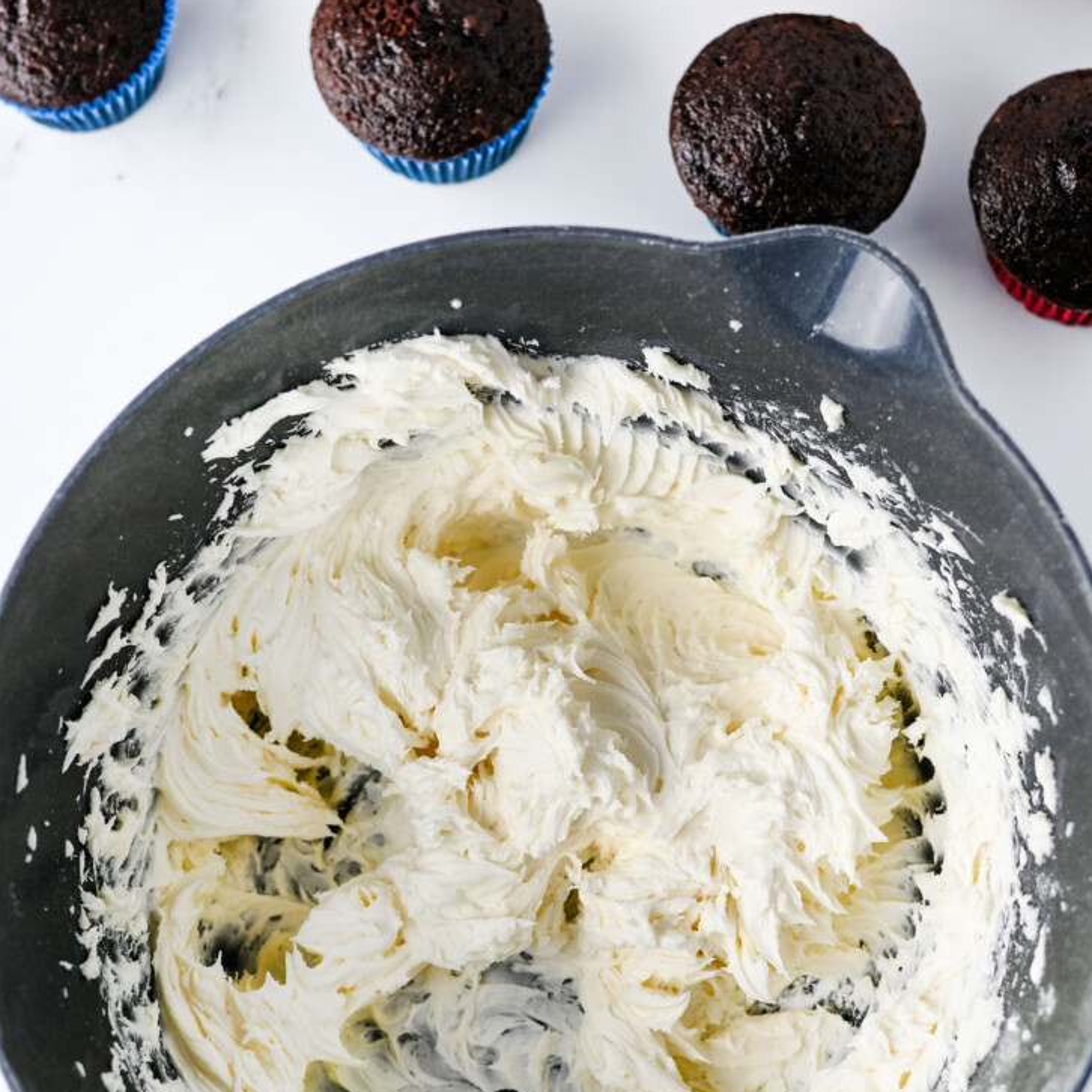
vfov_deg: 26.9
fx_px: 2284
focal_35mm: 64
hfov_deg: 26.9
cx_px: 546
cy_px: 624
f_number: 4
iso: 180
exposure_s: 1/100
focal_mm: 50
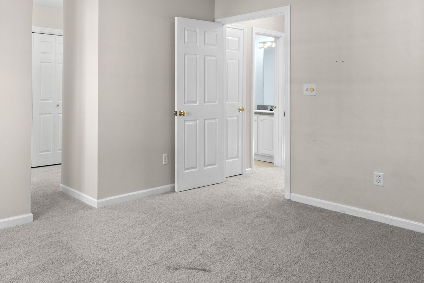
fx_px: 342
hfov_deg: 58.9
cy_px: 89
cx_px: 87
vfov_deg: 44.2
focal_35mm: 29
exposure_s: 1/1.67
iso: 400
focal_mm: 14
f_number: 9
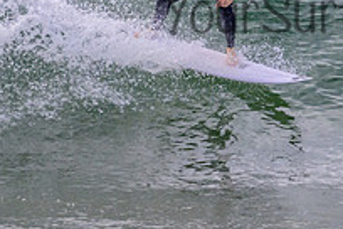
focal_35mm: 2277
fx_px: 21693
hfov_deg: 0.9
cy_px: -6
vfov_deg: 0.6
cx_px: 336
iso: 1600
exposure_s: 1/2000
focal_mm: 800
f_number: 11
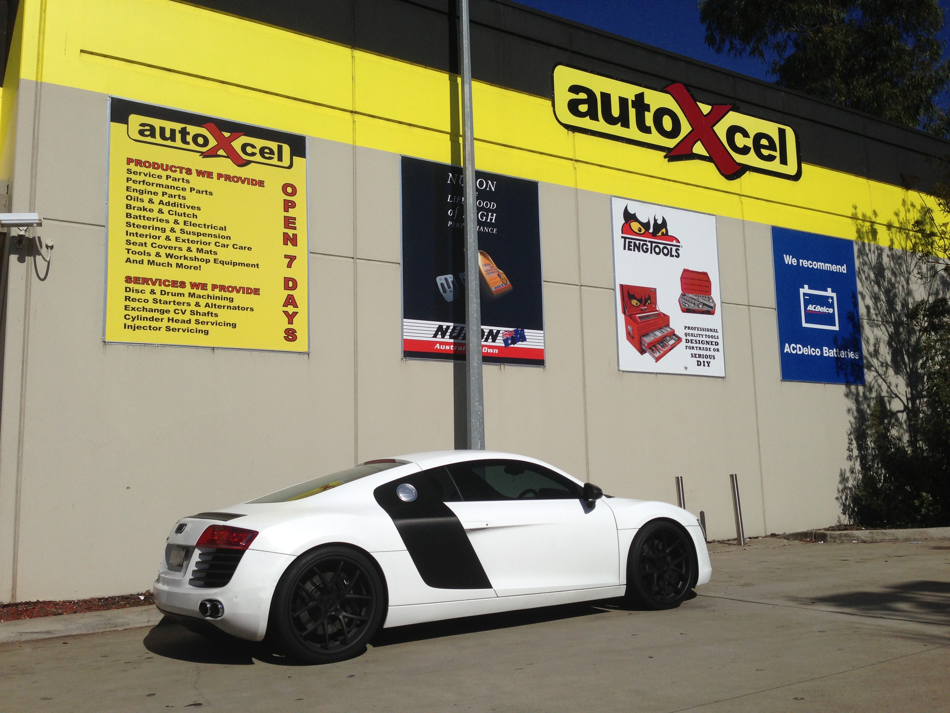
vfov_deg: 42.9
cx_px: 475
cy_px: 356
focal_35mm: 33
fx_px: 906
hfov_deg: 55.4
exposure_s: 1/5435
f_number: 2.4
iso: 50
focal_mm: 4.13
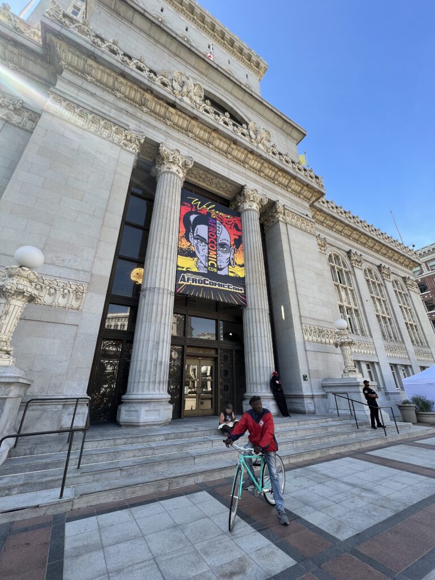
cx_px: 218
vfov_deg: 106.2
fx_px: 218
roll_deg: +1.0
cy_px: 290
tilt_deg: +25.0
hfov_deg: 89.9
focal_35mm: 13
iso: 32
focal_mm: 1.57
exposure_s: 1/280
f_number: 1.8
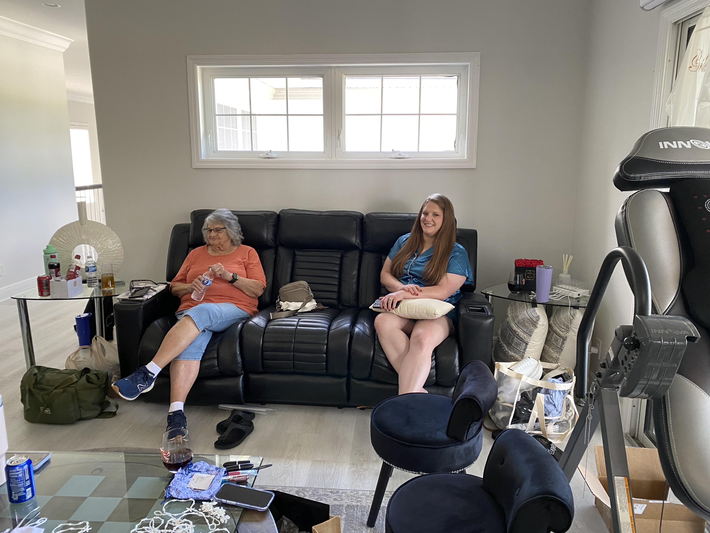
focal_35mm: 26
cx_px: 355
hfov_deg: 67.3
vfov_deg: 53.1
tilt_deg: -11.0
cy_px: 266
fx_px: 533
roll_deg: -0.9
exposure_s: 1/60
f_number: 1.8
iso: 200
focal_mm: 4.25
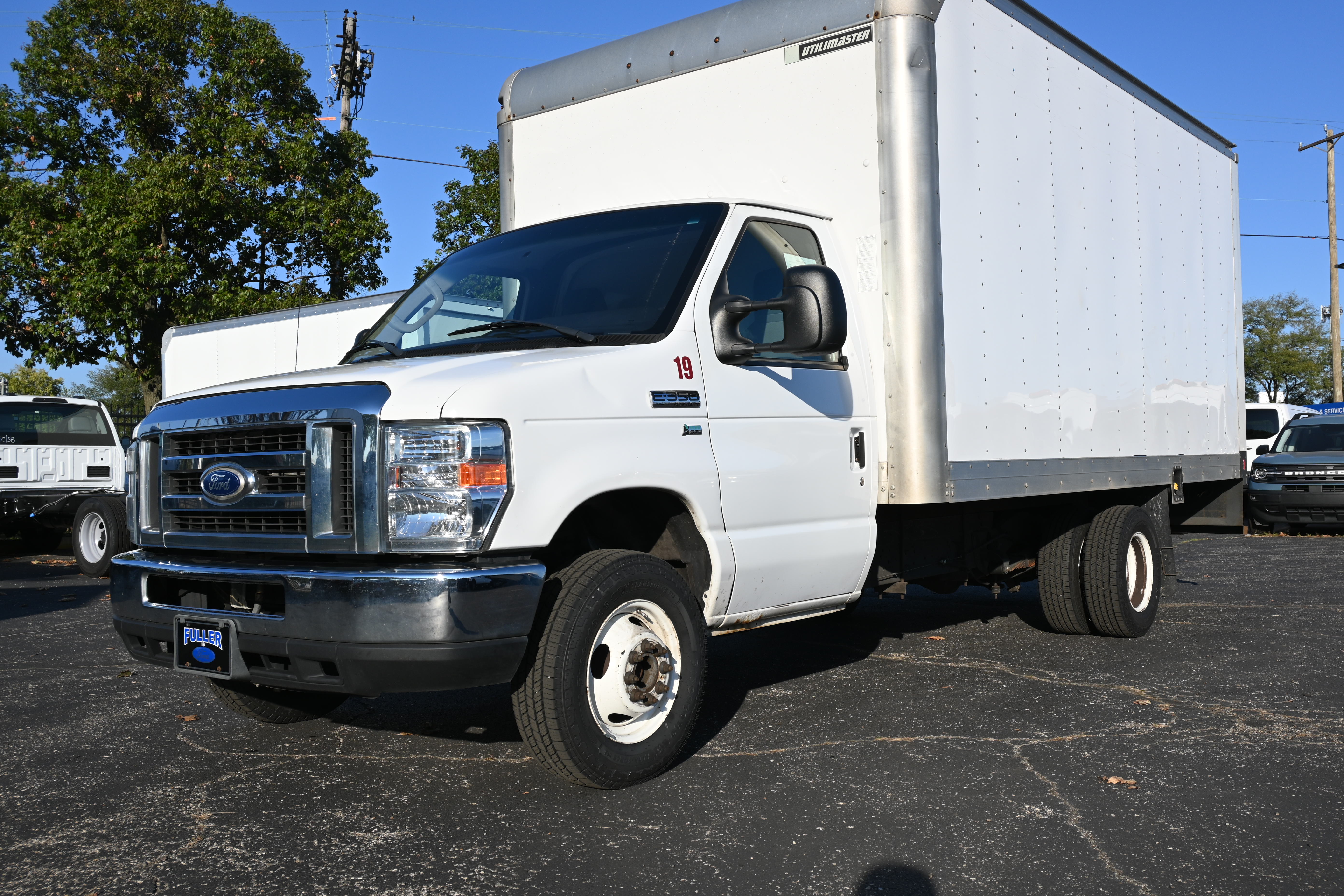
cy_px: 448
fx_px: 1232
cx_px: 672
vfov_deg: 40.0
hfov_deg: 57.2
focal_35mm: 33
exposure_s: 1/400
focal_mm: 22
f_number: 7.1
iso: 100
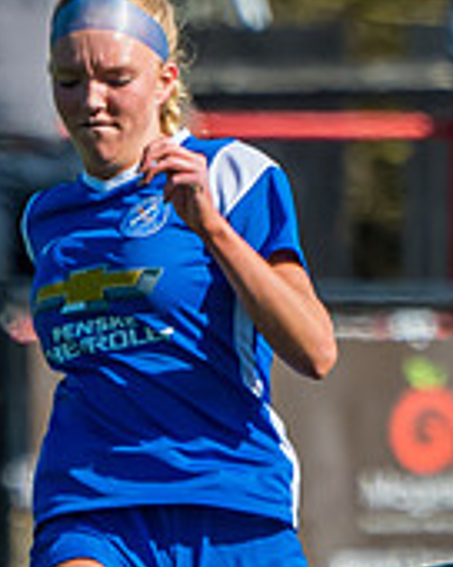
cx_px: -40
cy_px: 399
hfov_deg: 0.8
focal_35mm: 1895
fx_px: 31758
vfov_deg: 1.0
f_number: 4
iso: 400
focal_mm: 280
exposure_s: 1/3200
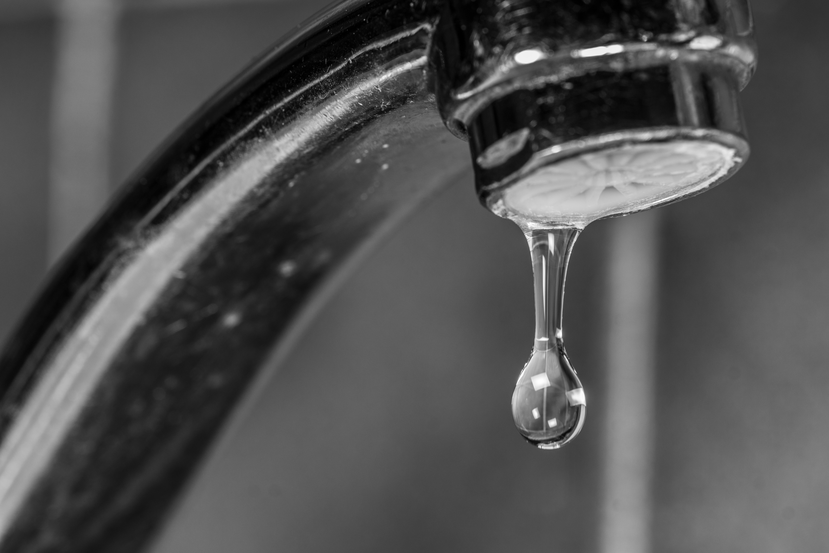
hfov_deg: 13.0
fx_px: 3627
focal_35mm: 158
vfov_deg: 8.7
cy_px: 276
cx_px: 414
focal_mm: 105
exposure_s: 1/60
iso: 100
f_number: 8
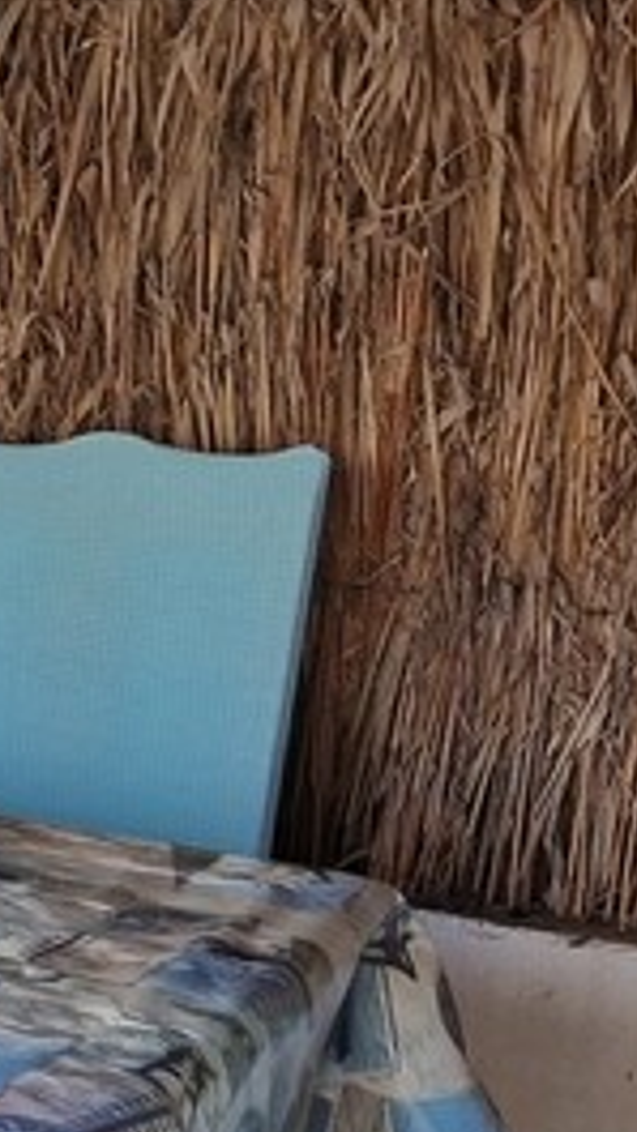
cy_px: 718
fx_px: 2914
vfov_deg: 21.9
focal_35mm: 97
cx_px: -1022
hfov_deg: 10.3
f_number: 1.8
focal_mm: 5.4
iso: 100
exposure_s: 1/180
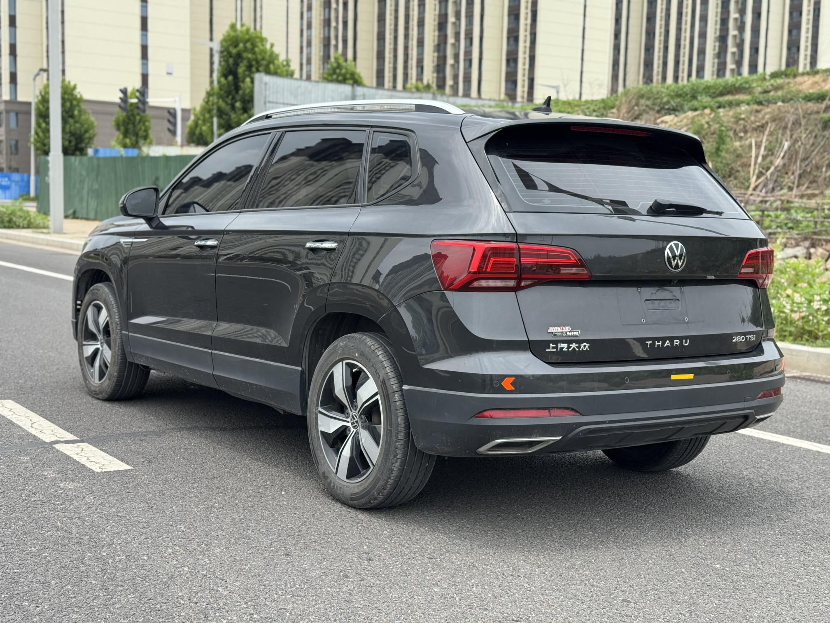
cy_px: 312
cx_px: 415
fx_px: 1151
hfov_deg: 39.7
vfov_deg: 30.3
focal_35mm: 48
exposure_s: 1/1250
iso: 64
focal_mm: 6.76
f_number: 1.78
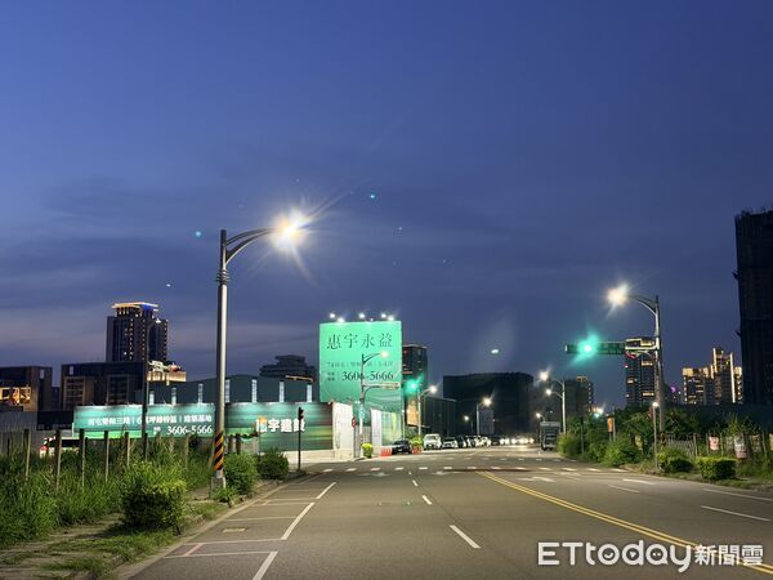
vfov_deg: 30.3
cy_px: 290
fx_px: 1072
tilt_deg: +7.8
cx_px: 386
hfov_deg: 39.7
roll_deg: +0.4
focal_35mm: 48
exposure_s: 1/40
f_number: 1.78
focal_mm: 6.76
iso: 500
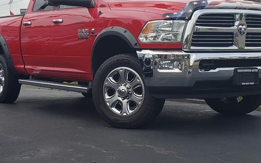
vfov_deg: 35.8
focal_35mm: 35
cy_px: 49
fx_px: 249
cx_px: 132
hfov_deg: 55.3
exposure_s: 1/960
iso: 50
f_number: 2.4
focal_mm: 4.3
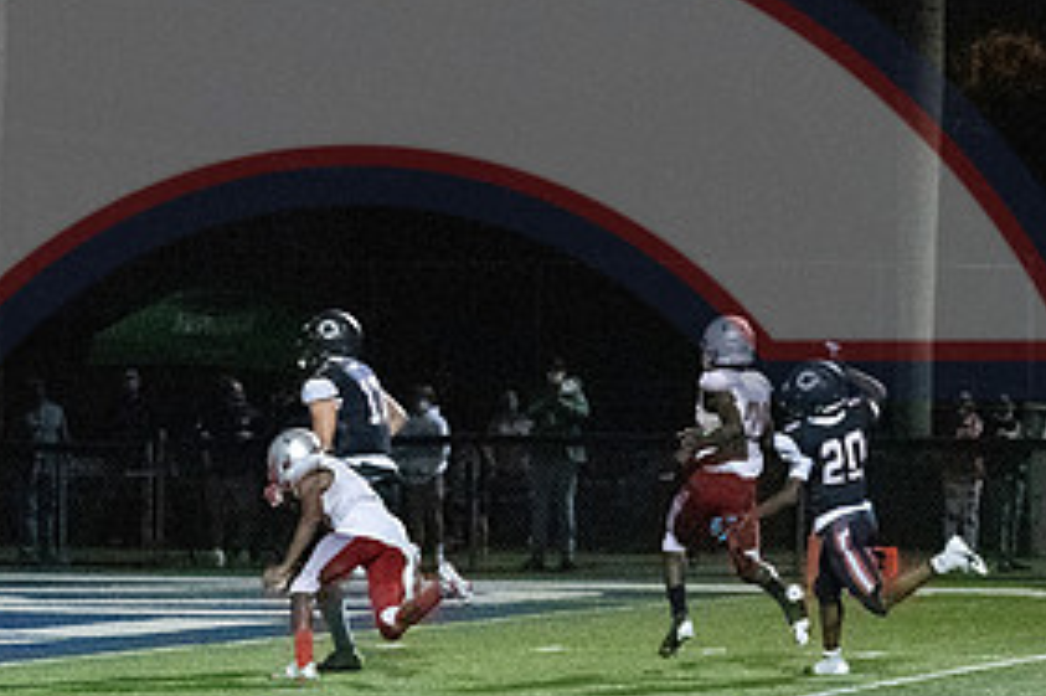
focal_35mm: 217
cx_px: 339
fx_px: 6301
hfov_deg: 9.5
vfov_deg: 6.3
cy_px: 549
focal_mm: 70
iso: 36000
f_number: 2.8
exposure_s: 1/3200
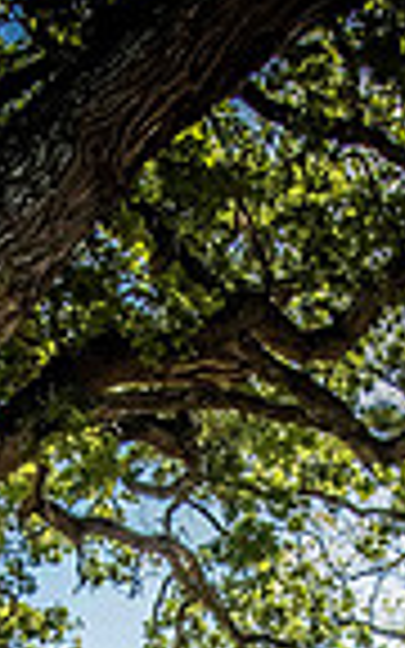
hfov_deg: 12.1
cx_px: 252
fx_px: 1907
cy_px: 950
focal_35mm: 108
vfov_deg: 17.5
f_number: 9
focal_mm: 34
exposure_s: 1/640
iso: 1000
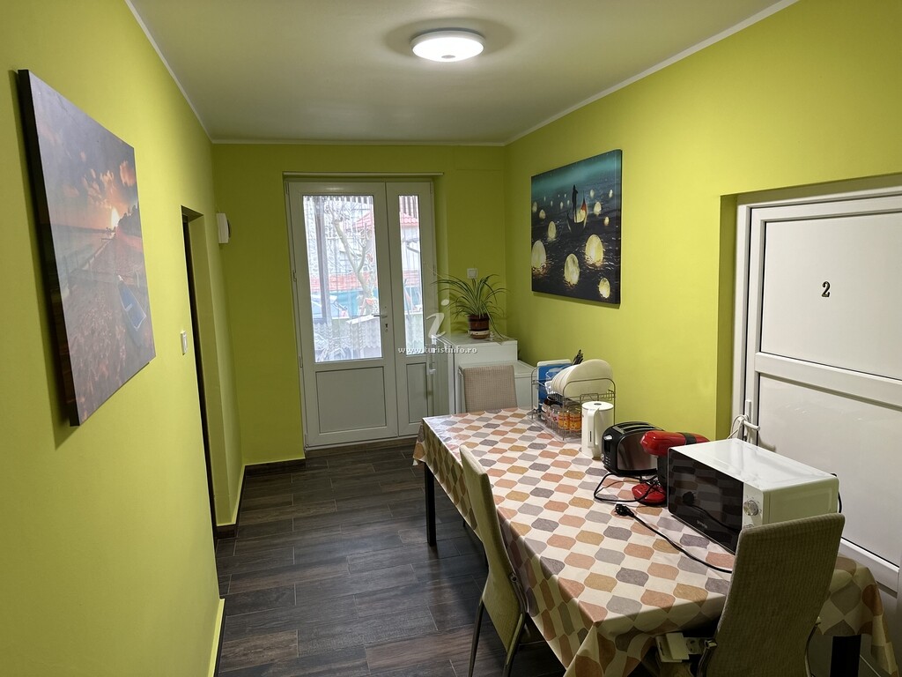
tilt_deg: -8.0
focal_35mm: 24
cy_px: 338
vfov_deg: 56.8
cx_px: 451
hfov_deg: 71.6
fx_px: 625
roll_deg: +1.9
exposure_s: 1/50
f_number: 1.78
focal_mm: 6.86
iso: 200
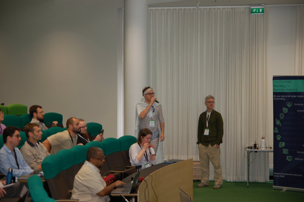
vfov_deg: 18.2
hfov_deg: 27.0
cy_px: 101
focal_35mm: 75
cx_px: 152
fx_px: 633
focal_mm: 50
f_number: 2.8
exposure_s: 1/60
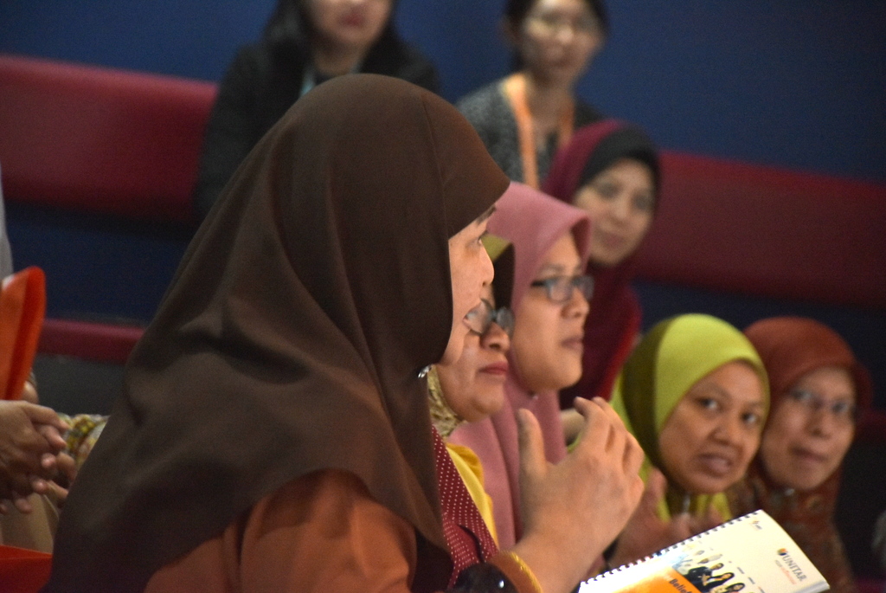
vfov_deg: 6.6
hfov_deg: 9.8
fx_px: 5173
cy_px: 296
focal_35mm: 210
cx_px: 443
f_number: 5.6
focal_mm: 140
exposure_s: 1/80
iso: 2000
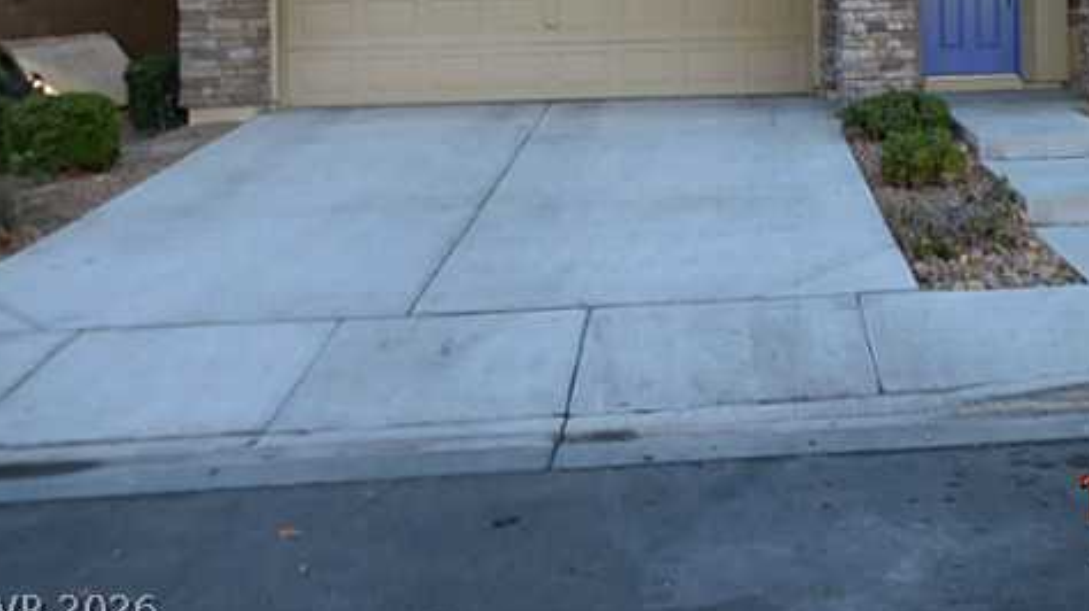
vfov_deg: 24.3
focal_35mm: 46
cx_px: 882
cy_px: -48
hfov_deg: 42.5
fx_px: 1328
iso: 125
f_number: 3.3
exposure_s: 1/250
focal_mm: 4.5
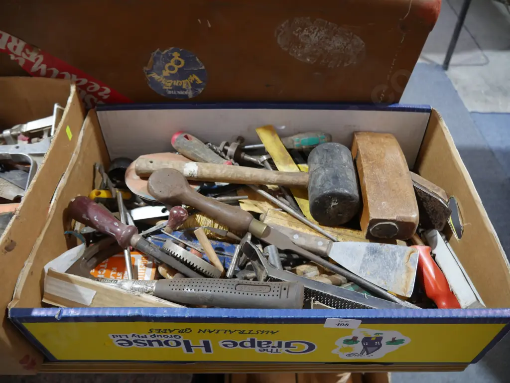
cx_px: 255
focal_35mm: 28
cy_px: 192
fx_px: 413
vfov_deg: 49.8
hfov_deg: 63.4
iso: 640
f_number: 3.5
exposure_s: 1/60
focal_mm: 14
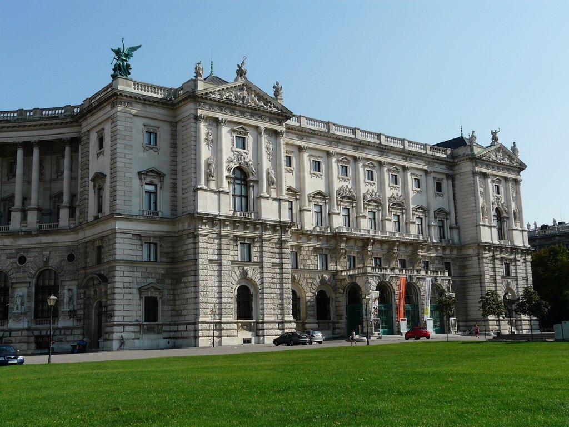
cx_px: 284
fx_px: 690
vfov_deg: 34.3
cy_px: 214
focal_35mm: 42
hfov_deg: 44.8
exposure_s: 1/400
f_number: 5.6
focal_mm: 6.8
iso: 100
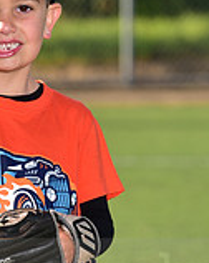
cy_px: 261
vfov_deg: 4.3
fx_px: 3471
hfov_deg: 3.4
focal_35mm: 448
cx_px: 2
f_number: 5
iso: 64
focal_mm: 130
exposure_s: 1/250
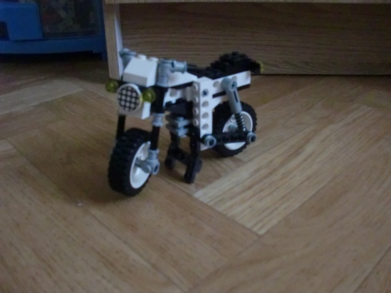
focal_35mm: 36
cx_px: 196
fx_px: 407
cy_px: 146
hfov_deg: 51.4
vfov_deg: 39.7
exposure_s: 1/60
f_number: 2.8
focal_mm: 6.3
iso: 1600
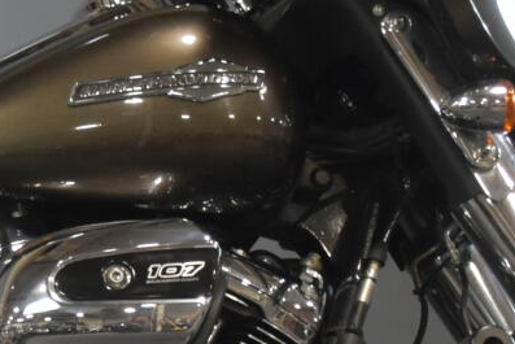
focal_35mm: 257
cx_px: -67
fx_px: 3678
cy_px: 120
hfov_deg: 7.9
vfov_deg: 5.4
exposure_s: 1/30
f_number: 5
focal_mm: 34
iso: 1250
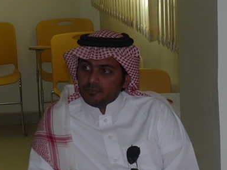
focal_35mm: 170
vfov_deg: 8.7
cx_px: 147
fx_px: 1115
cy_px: 171
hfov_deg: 11.6
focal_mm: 14.4
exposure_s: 1/125
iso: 100
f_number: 3.4
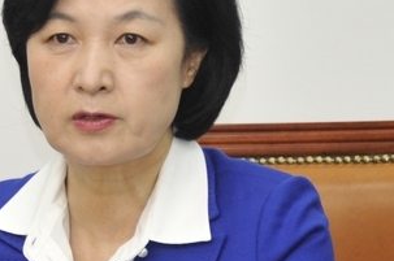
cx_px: 100
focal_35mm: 416
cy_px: 132
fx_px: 4546
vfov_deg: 3.3
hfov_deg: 5.0
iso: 800
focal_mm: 180
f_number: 5.6
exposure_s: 1/60
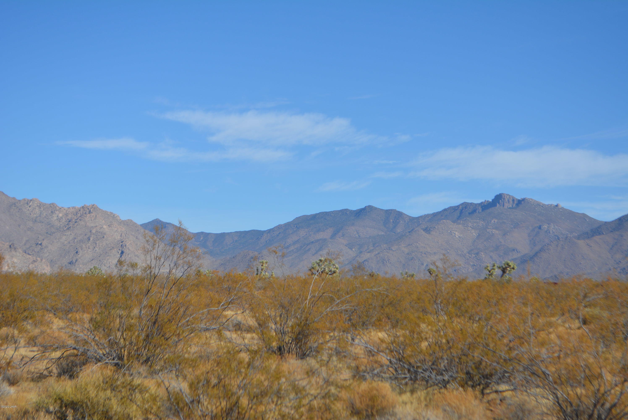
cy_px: 210
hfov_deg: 24.6
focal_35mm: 82
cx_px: 314
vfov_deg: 16.6
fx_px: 1440
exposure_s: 1/2000
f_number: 7.1
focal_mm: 55
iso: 400
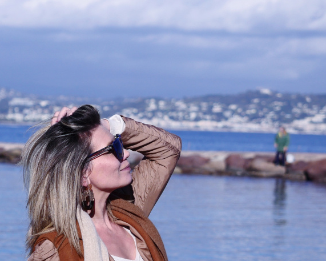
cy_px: 178
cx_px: 106
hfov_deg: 11.7
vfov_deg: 9.4
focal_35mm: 164
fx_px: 1583
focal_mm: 40
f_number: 2.8
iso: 200
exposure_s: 1/8000
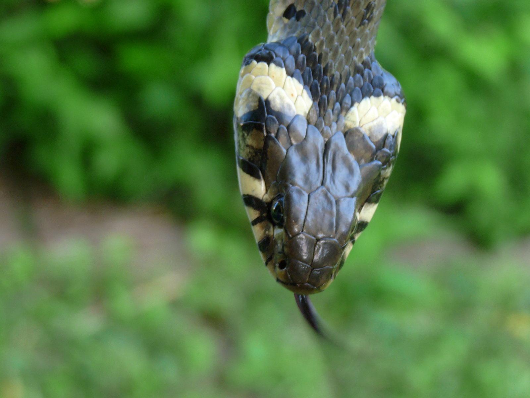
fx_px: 2281
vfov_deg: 10.0
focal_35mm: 149
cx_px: 265
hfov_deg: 13.3
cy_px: 199
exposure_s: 1/60
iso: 100
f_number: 3.6
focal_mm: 18.7
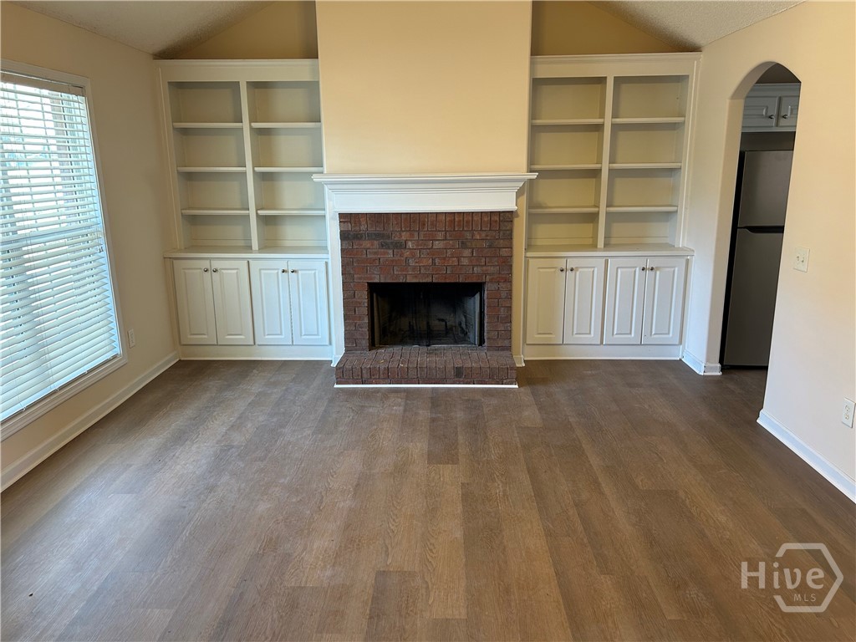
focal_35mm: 26
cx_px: 428
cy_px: 321
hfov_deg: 67.3
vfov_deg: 53.1
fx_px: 643
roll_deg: +0.4
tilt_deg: -14.0
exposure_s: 1/60
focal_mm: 5.7
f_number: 1.5
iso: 80
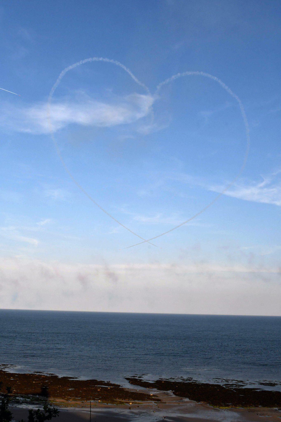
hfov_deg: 36.9
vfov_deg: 53.1
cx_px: 140
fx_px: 422
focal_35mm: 36
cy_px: 211
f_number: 11
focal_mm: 24
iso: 800
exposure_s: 1/1000
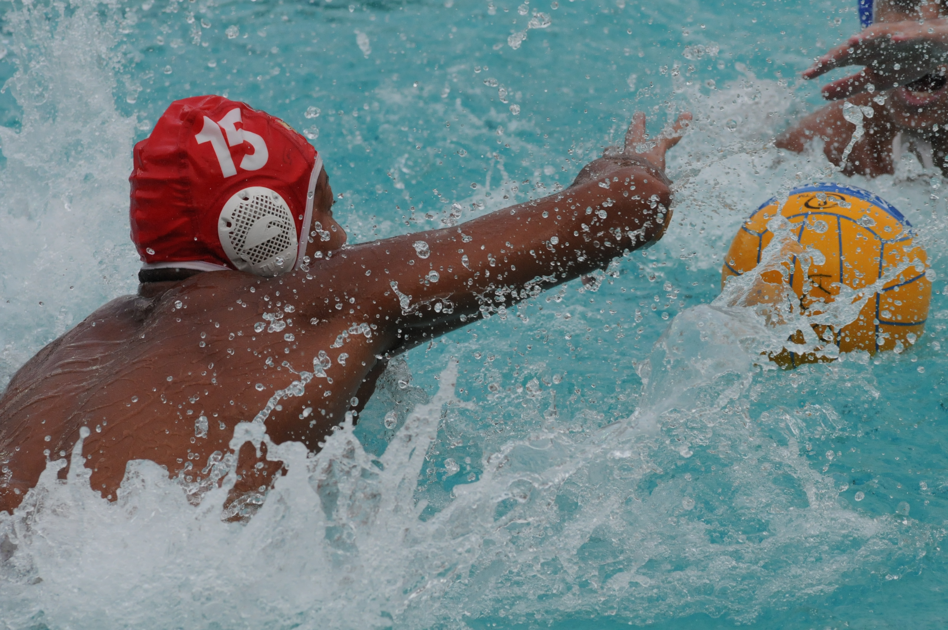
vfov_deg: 5.1
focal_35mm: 270
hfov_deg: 7.6
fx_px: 7101
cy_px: 315
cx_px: 474
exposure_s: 1/2000
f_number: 9
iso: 1000
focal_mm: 180
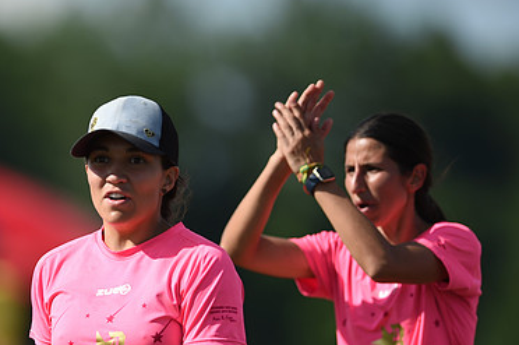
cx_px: 126
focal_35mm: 623
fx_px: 8970
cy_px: 252
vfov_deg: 2.2
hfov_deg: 3.3
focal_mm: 400
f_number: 2.8
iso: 100
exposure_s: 1/2000
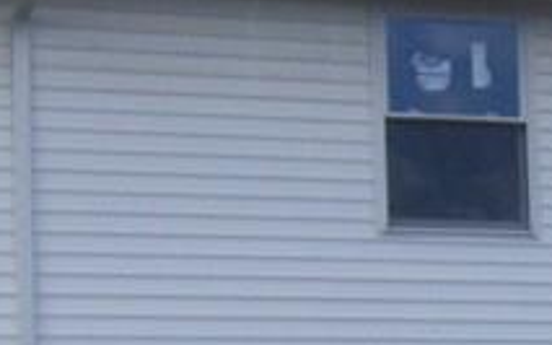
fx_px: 2677
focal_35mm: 178
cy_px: 490
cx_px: 715
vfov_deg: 7.3
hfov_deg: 11.5
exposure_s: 1/588
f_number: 5.5
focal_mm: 7.5
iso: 100
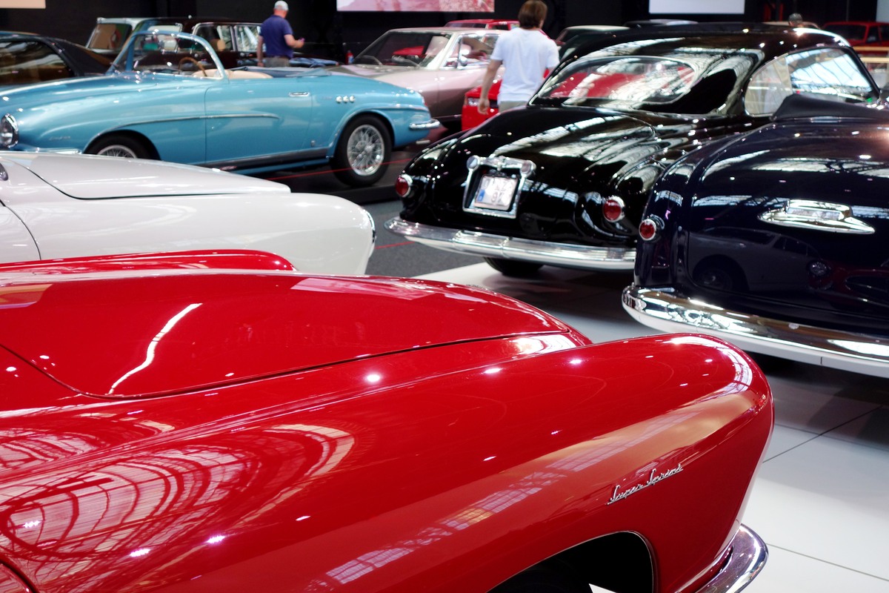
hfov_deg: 37.5
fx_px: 1309
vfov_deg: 25.5
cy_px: 296
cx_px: 444
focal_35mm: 53
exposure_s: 1/80
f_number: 3.5
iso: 320
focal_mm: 19.53
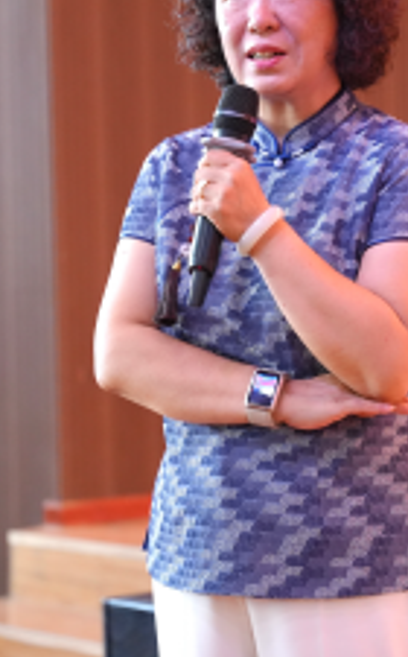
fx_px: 2552
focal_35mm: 143
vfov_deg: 14.6
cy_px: 245
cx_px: 283
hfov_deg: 9.1
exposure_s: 1/250
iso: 4000
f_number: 2.8
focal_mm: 70
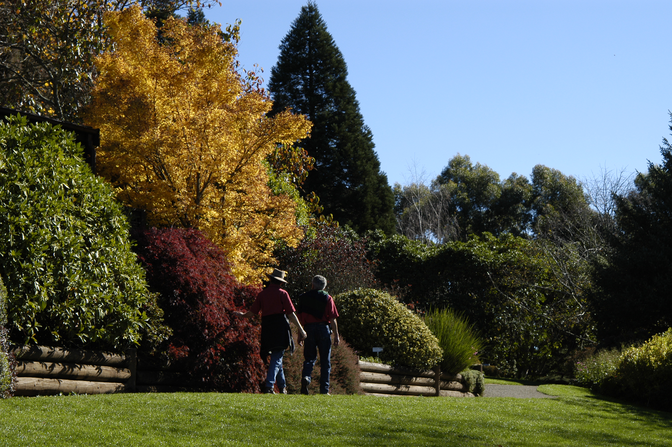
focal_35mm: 84
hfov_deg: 24.2
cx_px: 336
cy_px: 224
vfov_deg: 16.2
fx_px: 1567
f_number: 7.1
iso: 200
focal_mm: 56
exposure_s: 1/400
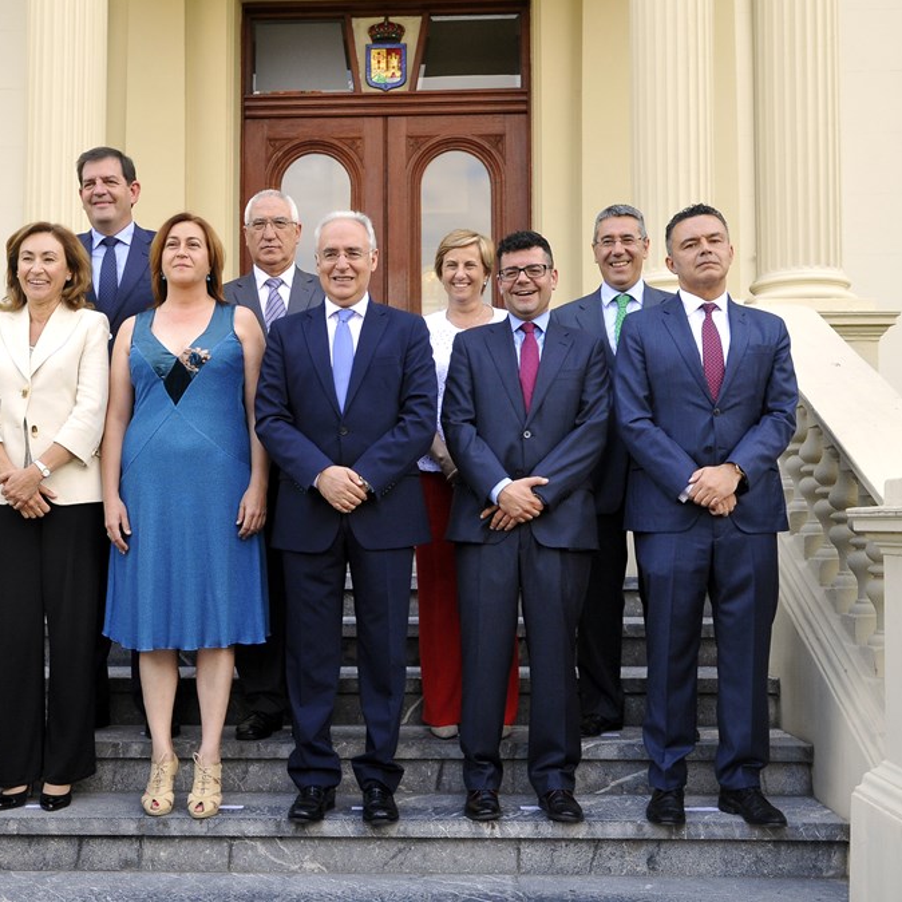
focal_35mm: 40
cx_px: 376
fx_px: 1179
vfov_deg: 41.9
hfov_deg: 41.7
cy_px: 448
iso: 1600
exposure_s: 1/250
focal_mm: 31
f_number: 8
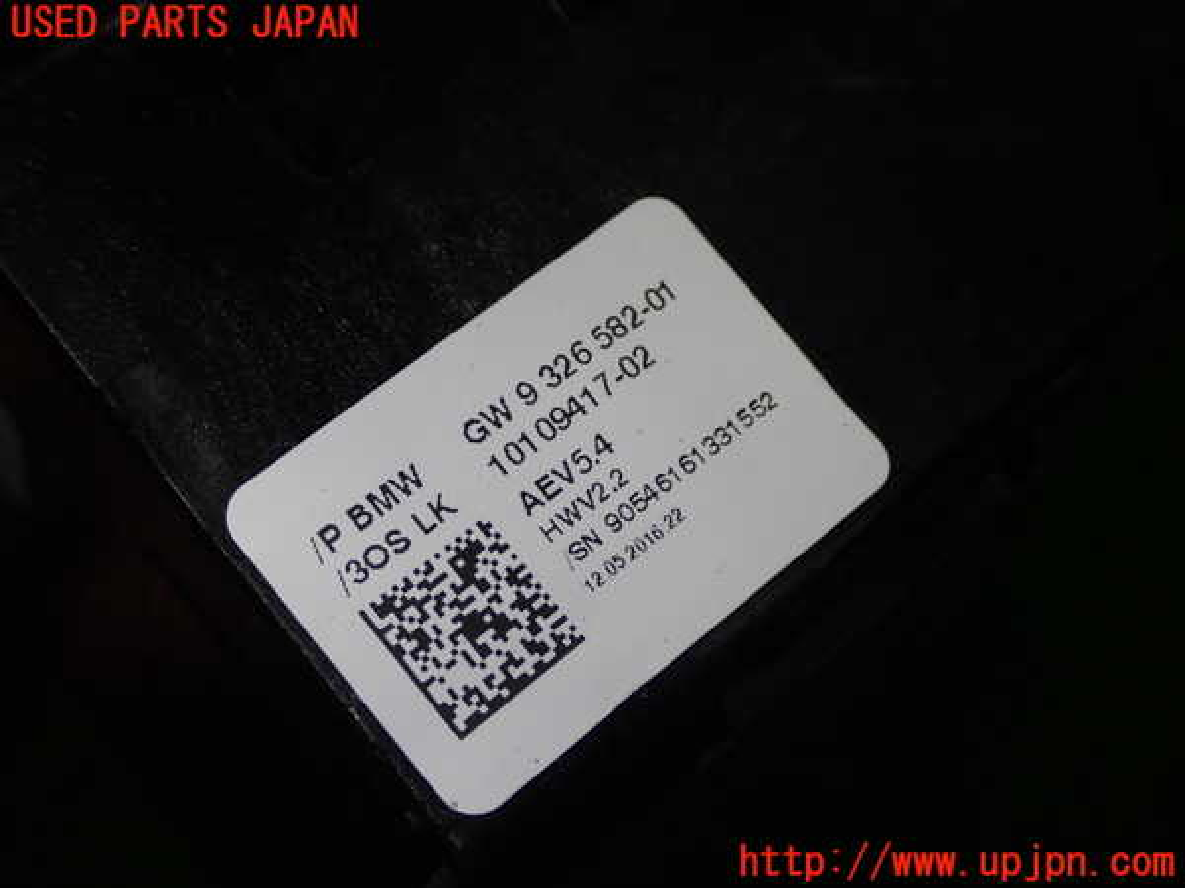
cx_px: 592
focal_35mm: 58
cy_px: 444
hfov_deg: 33.2
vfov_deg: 25.2
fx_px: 1985
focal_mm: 10.35
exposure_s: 1/60
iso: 200
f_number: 10
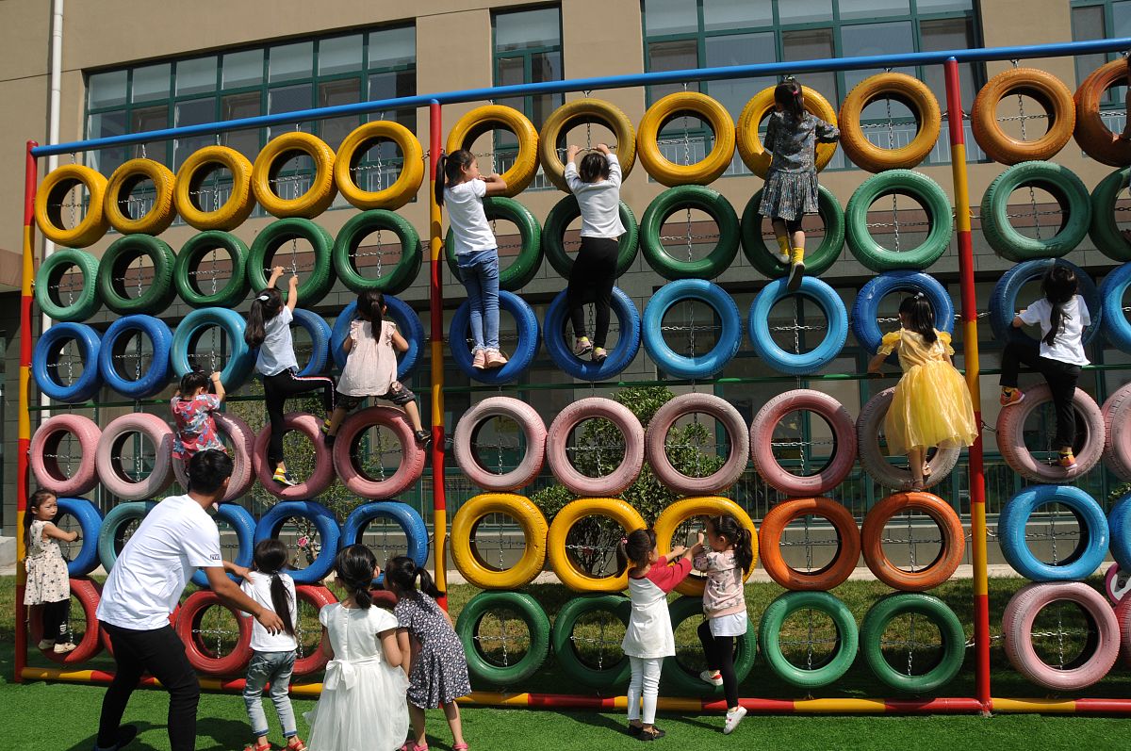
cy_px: 376
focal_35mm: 27
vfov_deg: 47.8
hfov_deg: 67.4
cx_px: 566
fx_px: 847
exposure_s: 1/200
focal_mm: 18
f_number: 9
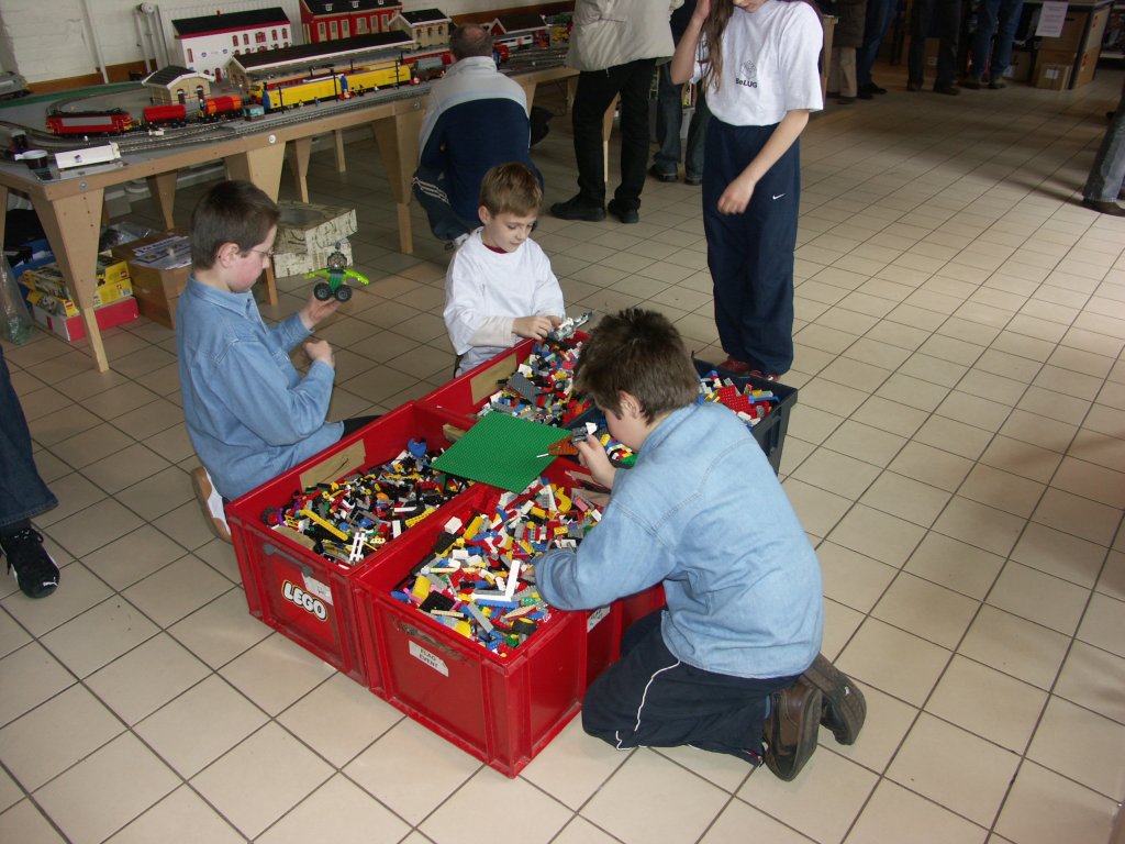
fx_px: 910
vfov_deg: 49.7
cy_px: 422
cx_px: 562
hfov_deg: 63.4
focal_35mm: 28
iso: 100
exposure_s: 1/50
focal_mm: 7.2
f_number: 2.8
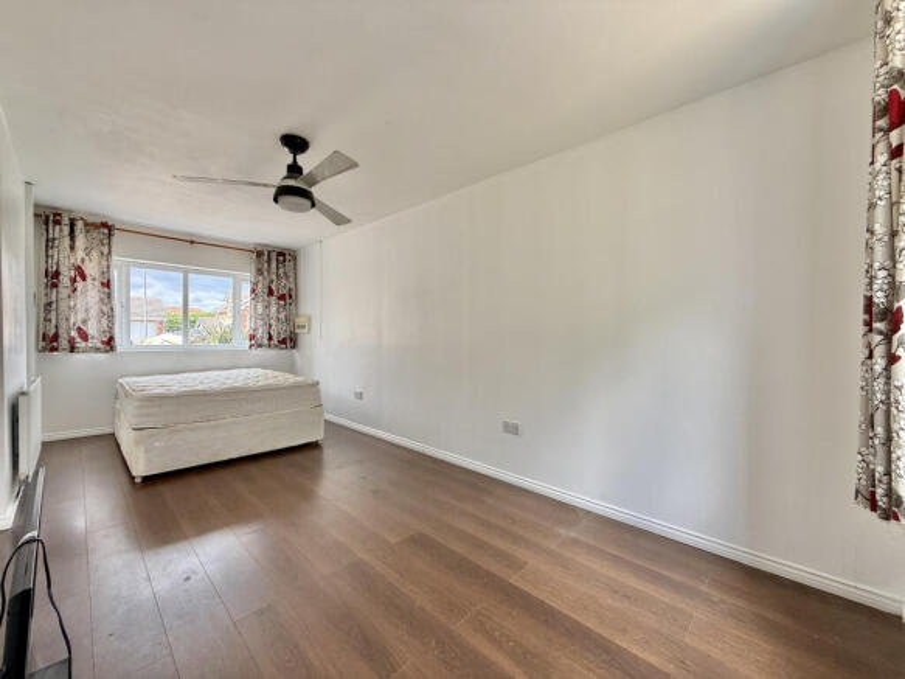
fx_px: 366
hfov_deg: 102.1
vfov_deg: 85.7
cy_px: 340
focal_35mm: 14
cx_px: 452
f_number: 2.2
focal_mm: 2.22
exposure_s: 1/111
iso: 64
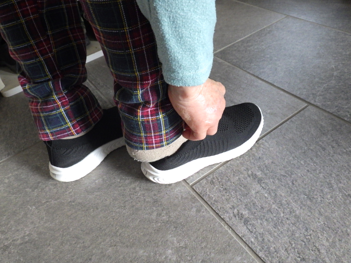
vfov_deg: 49.7
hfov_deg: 63.4
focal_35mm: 28
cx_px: 176
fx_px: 284
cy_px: 132
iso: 250
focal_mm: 5
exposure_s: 1/45
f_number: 3.5
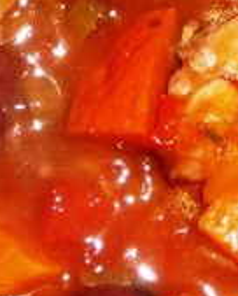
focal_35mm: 177
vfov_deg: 10.7
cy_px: -60
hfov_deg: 8.7
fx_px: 1553
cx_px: 266
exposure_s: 1/30
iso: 100
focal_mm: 8
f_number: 4.2
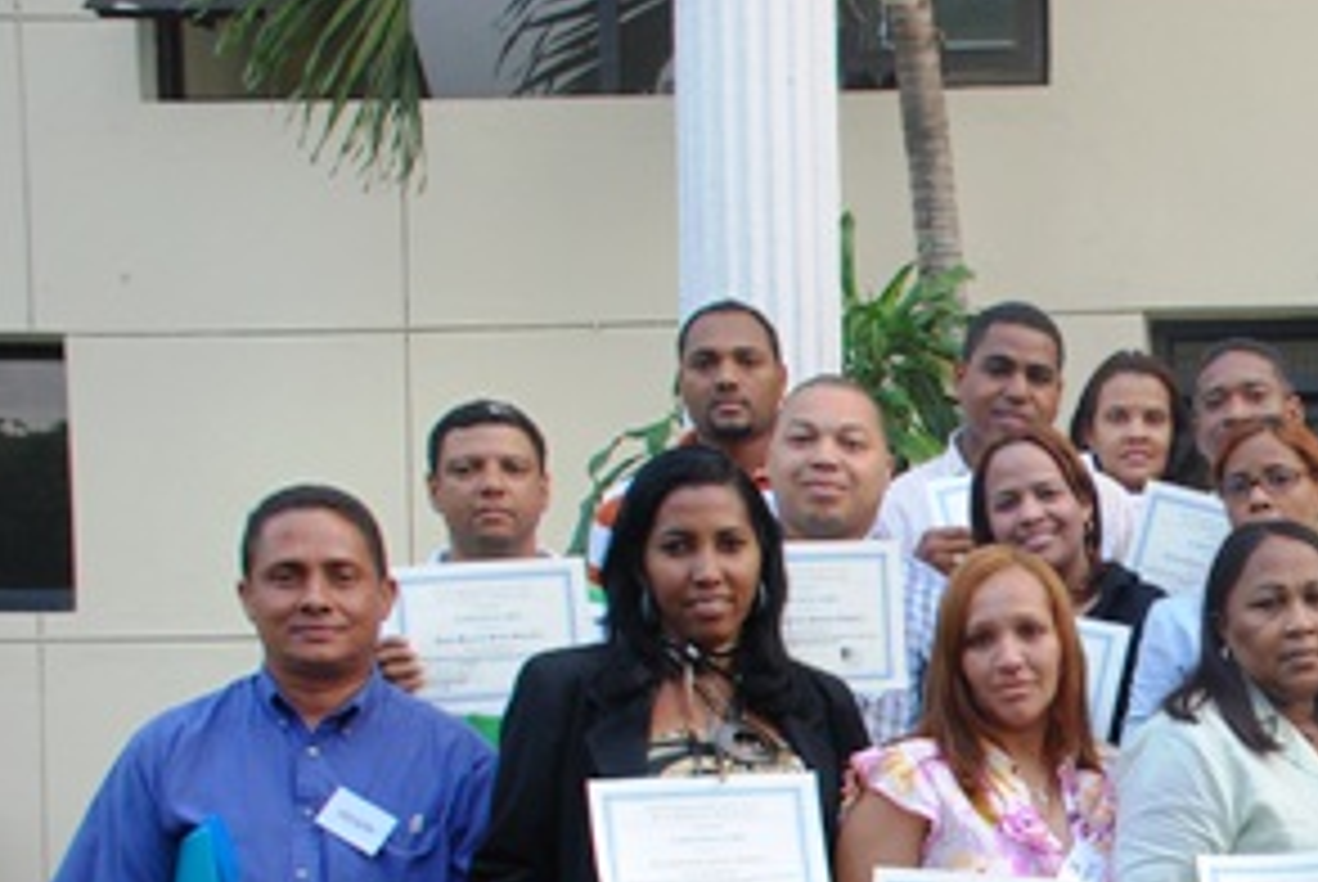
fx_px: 2639
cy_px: 878
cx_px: 1399
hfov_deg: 26.2
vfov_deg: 18.5
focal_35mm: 72
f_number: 4
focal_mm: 22
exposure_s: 1/60
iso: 200
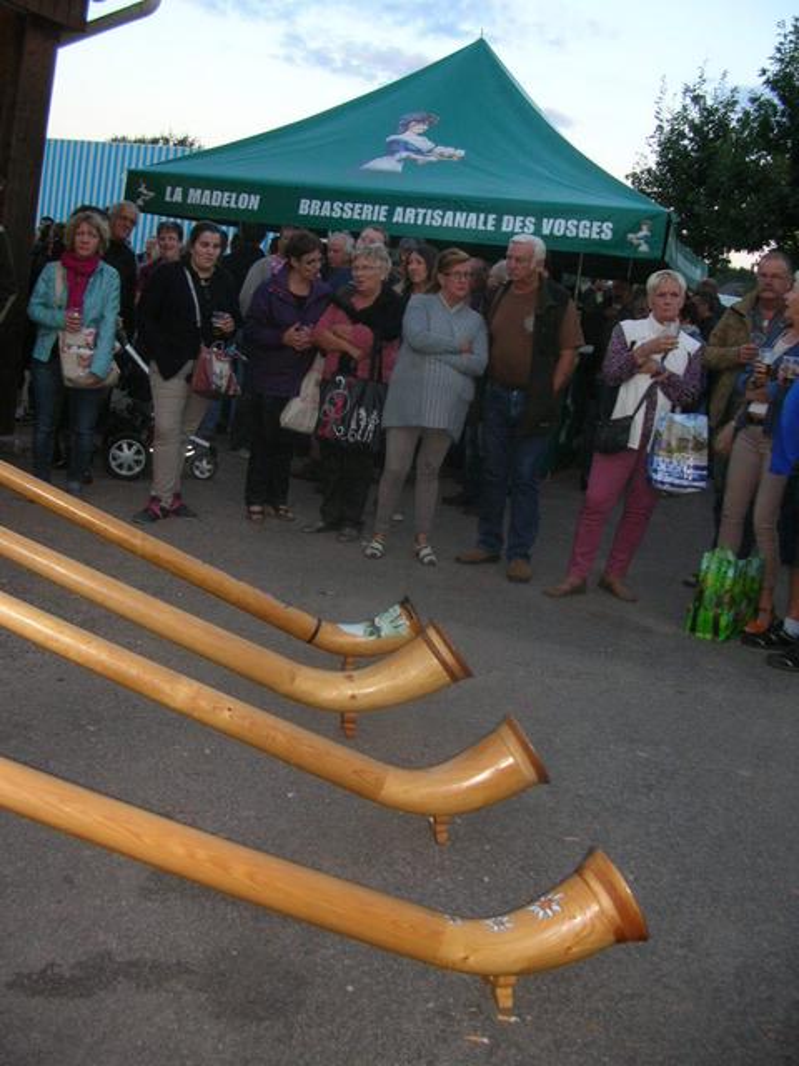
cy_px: 533
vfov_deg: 52.6
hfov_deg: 40.7
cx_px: 400
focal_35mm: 35
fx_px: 1077
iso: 101
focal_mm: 5.8
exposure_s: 1/60.1
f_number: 2.8
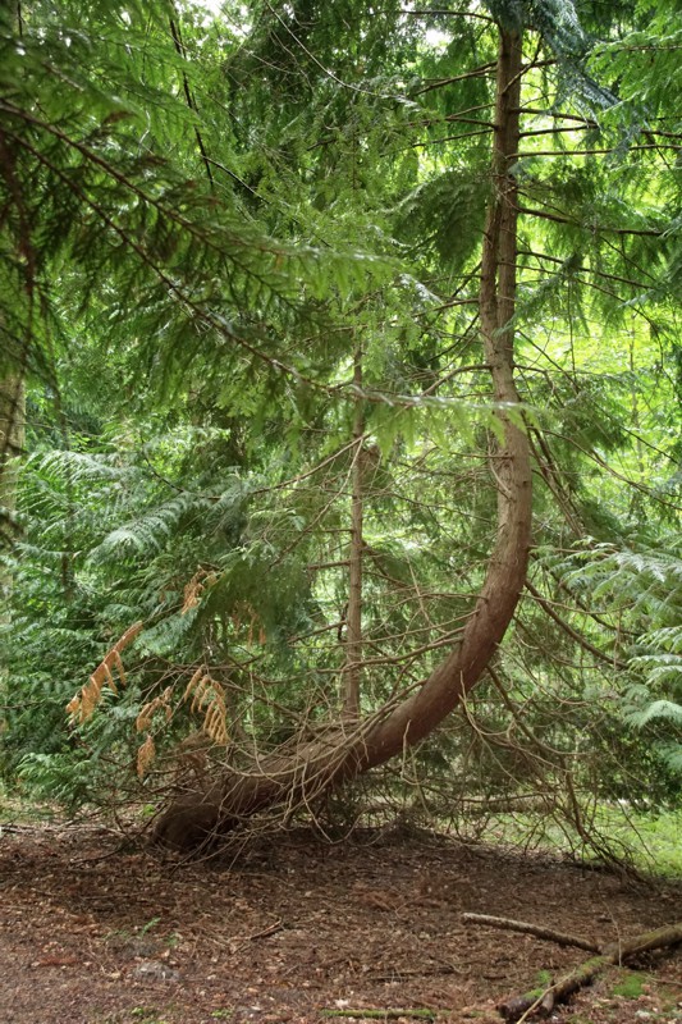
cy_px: 512
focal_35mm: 45
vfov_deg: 43.6
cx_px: 341
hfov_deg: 29.9
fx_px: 1279
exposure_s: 1/30
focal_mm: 30
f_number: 8
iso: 3200
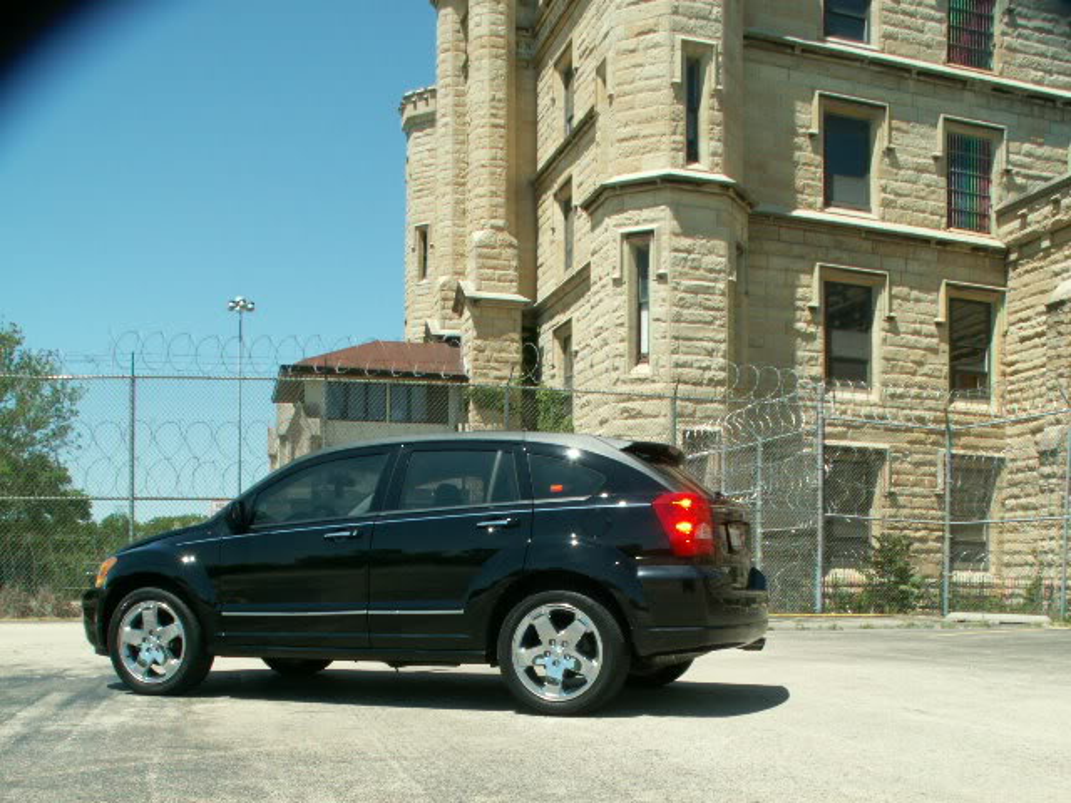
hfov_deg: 52.6
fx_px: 1083
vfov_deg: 40.7
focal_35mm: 35
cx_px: 536
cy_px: 402
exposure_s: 1/200
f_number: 6.3
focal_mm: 5.86
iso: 50
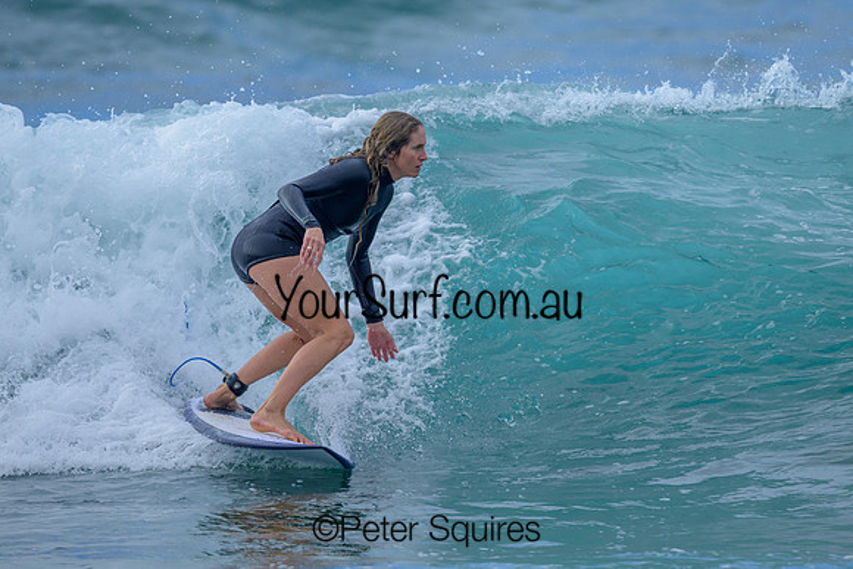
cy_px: 226
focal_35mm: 965
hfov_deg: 2.1
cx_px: 480
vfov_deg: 1.4
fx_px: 22868
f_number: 6.3
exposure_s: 1/2000
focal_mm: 800
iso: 360
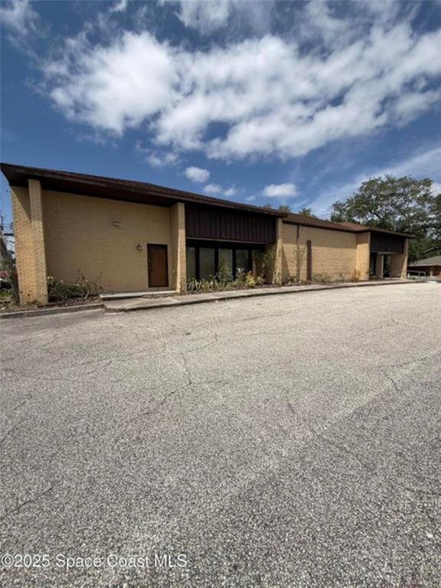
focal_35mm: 14
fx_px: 238
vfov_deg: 102.1
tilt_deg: -1.8
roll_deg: +0.9
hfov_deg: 85.7
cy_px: 294
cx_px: 220
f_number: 2.2
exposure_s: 1/3891
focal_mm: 2.22
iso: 50
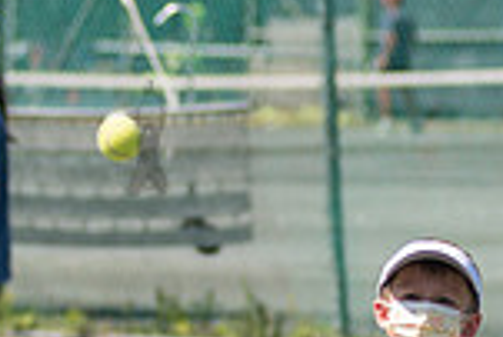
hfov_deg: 4.7
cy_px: 448
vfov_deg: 3.1
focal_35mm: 440
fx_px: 6154
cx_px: 323
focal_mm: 92
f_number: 4
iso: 125
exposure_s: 1/1600
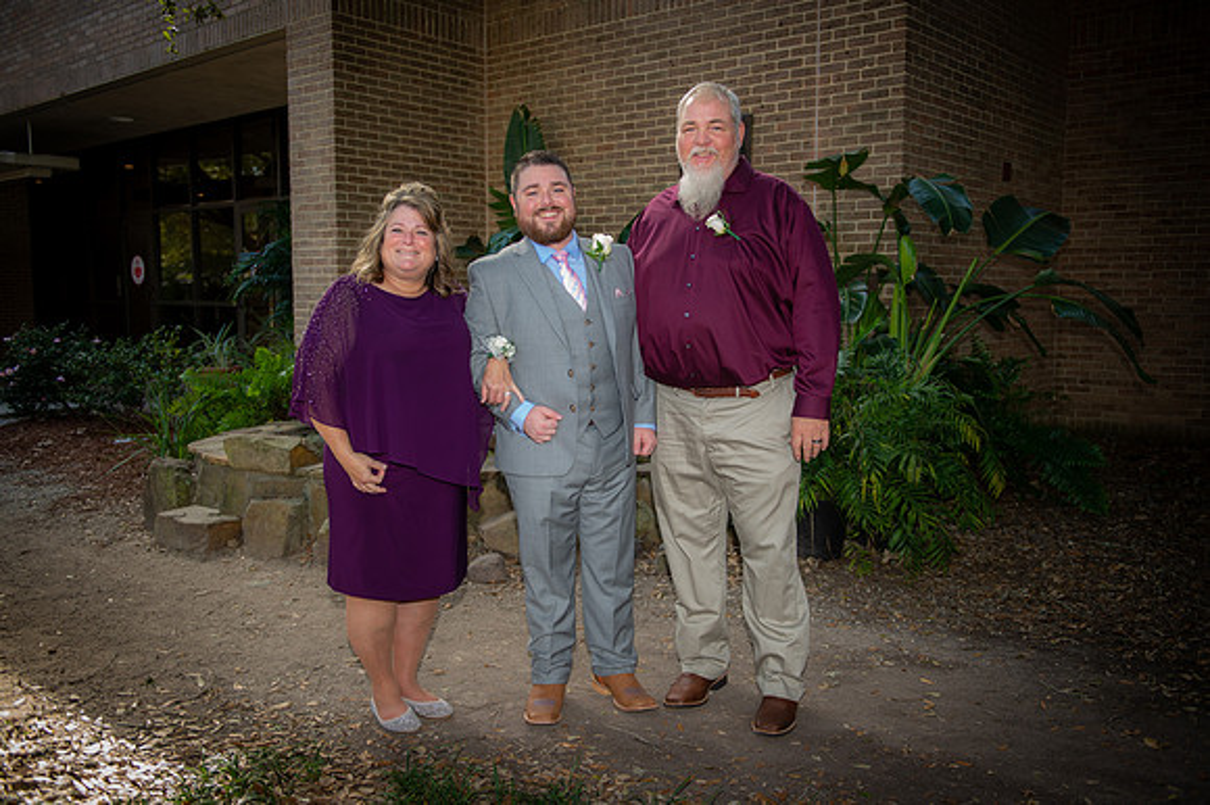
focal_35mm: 32
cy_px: 402
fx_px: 1075
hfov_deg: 58.7
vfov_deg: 41.1
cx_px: 605
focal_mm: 32
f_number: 2.8
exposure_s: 1/60
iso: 64
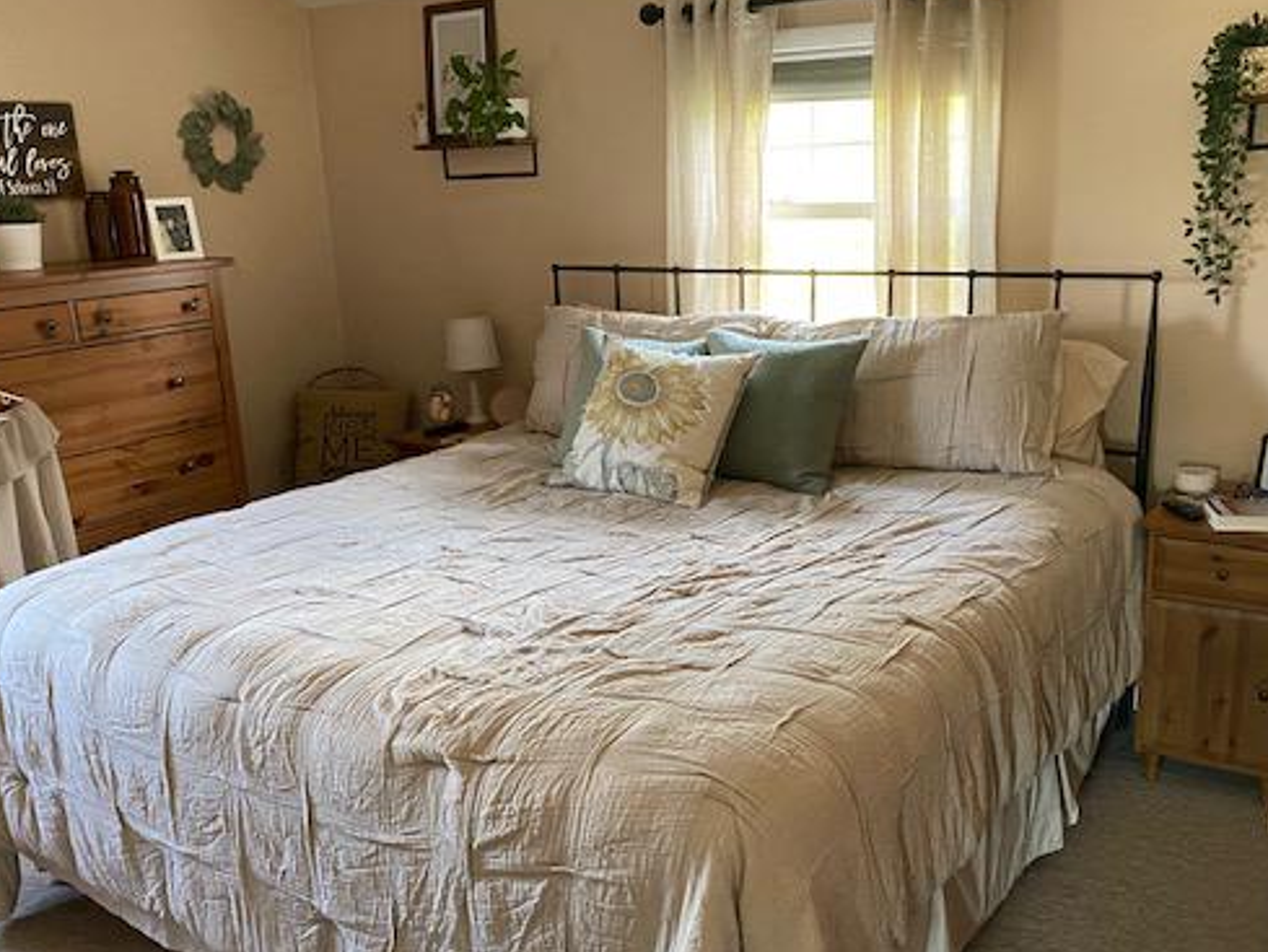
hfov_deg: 53.9
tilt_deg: -17.6
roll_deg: +1.8
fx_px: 1246
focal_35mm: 34
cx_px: 669
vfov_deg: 41.7
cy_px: 547
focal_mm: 4.25
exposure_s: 1/40
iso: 400
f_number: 1.8
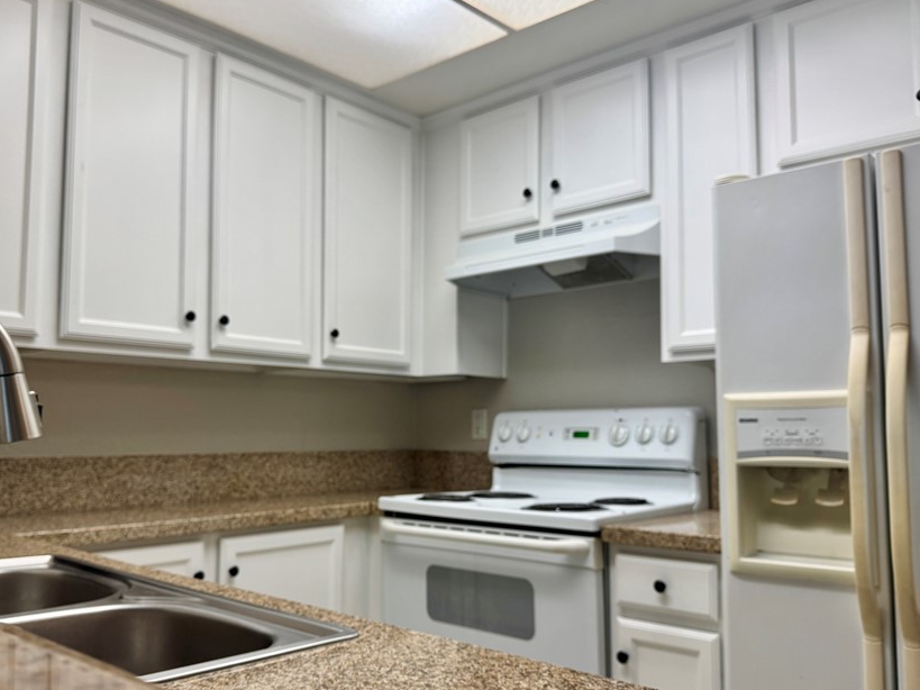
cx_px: 409
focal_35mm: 30
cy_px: 366
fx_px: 797
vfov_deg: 46.8
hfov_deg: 59.8
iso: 125
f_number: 1.78
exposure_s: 1/120
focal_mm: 6.76
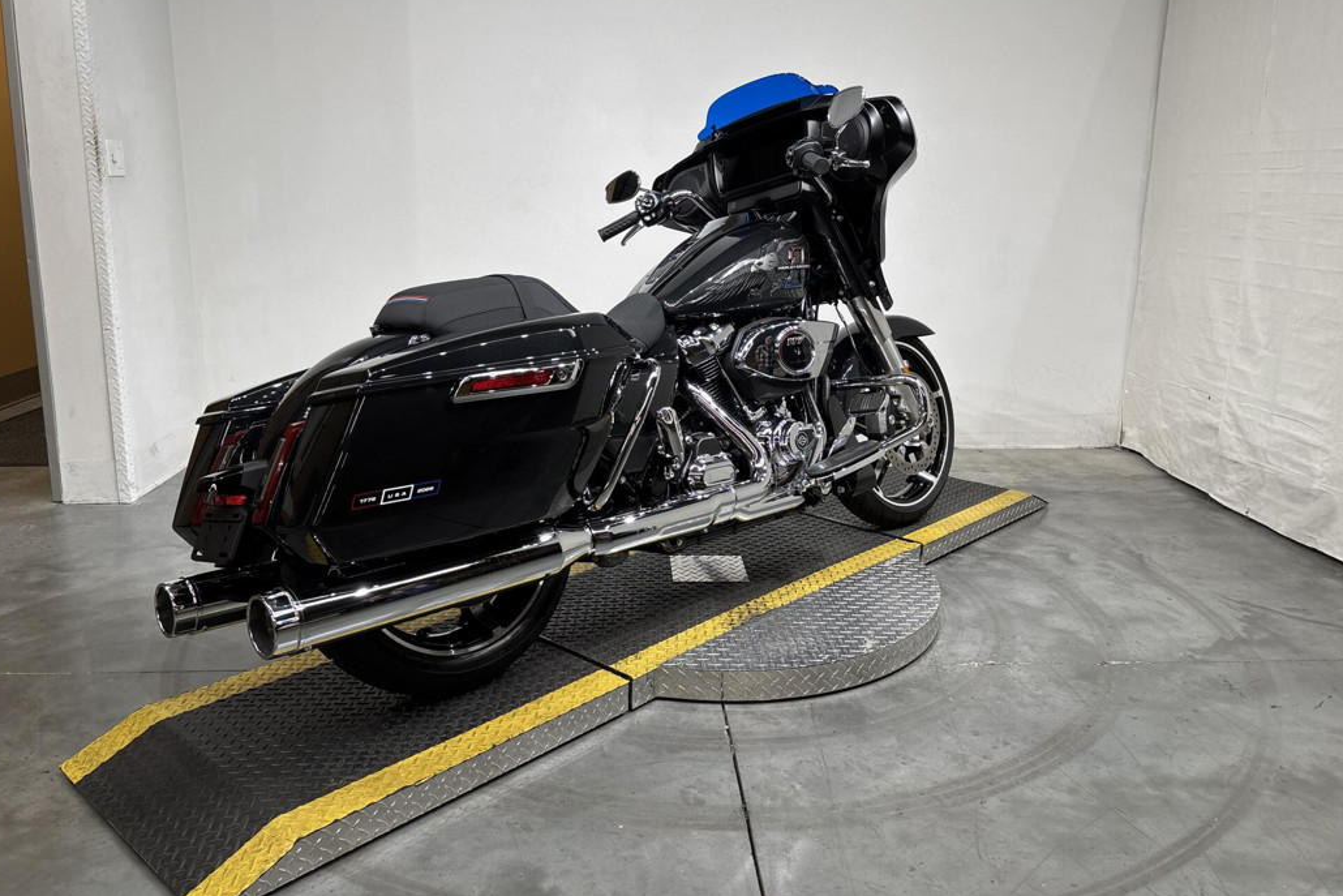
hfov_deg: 65.5
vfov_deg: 46.3
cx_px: 663
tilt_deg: -11.6
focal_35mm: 28
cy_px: 400
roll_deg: -0.2
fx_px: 1045
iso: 125
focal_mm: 5.96
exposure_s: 1/120
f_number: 1.6
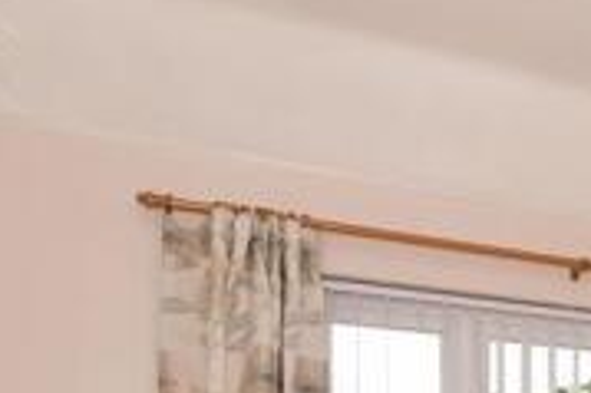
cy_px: 540
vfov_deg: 21.6
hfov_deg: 26.9
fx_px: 902
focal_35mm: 55
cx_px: 865
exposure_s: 1/200
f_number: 7.1
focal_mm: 10
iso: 400
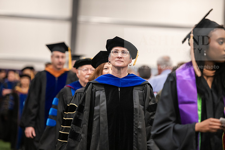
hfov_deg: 12.1
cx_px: 112
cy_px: 75
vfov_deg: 8.1
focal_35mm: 170
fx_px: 1063
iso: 2500
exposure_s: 1/200
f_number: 3.2
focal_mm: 170
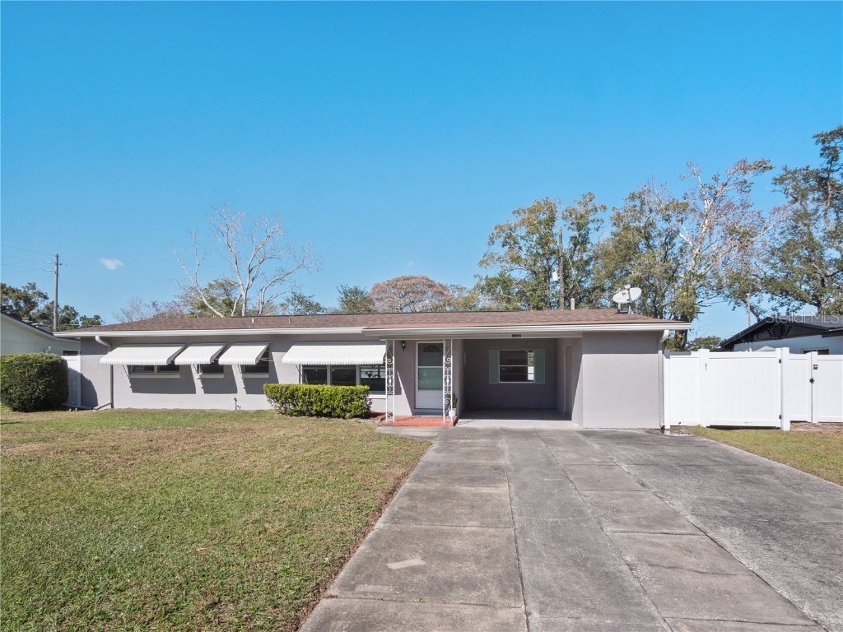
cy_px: 316
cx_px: 422
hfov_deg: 87.8
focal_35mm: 18
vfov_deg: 71.6
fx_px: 438
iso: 200
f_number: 9
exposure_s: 1/500
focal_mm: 9
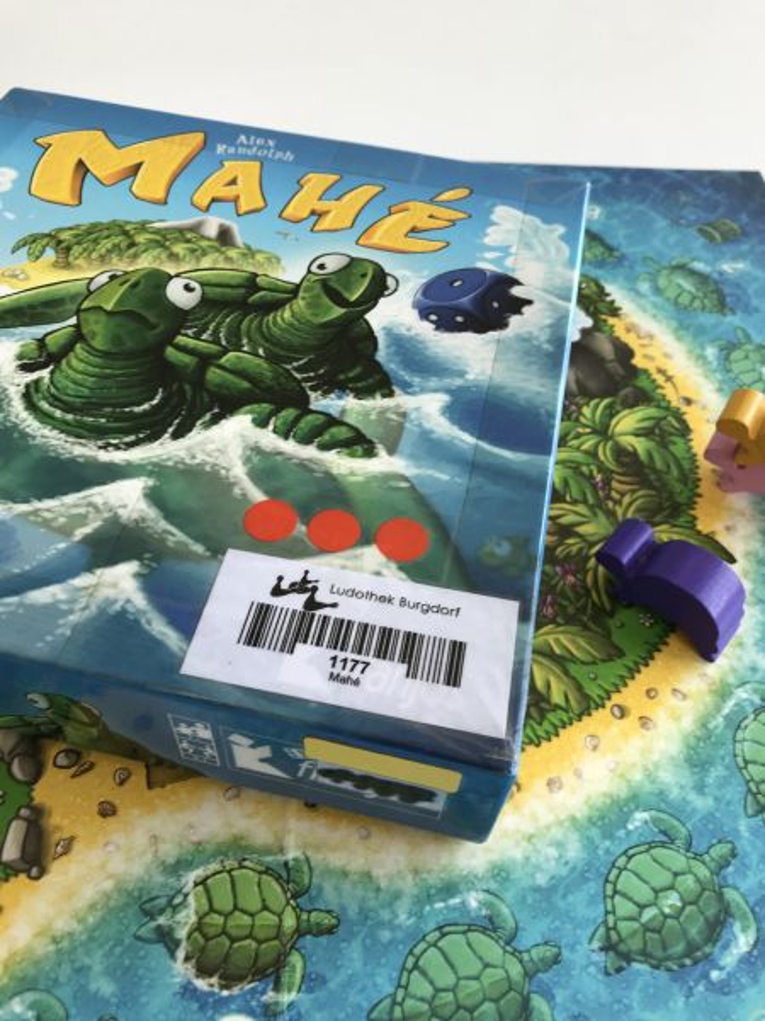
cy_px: 510
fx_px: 825
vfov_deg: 63.4
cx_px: 382
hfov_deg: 49.7
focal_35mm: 28
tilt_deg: -51.0
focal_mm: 3.99
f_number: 1.8
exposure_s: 1/50
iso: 25
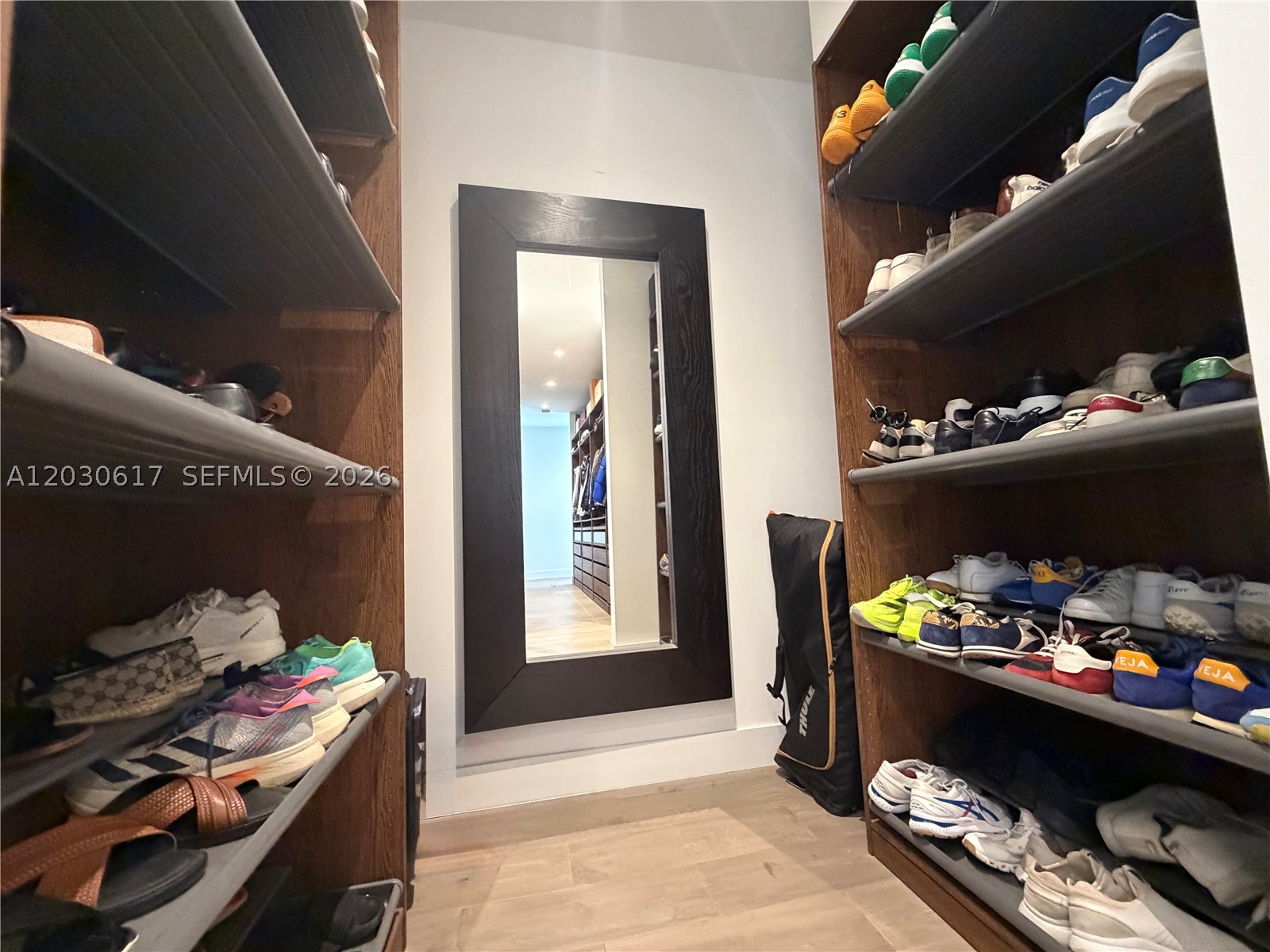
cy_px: 476
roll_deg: +2.8
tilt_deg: +4.3
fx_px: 514
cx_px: 635
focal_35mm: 14
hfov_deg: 102.1
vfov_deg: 85.7
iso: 800
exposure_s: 1/60
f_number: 2.2
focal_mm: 2.22
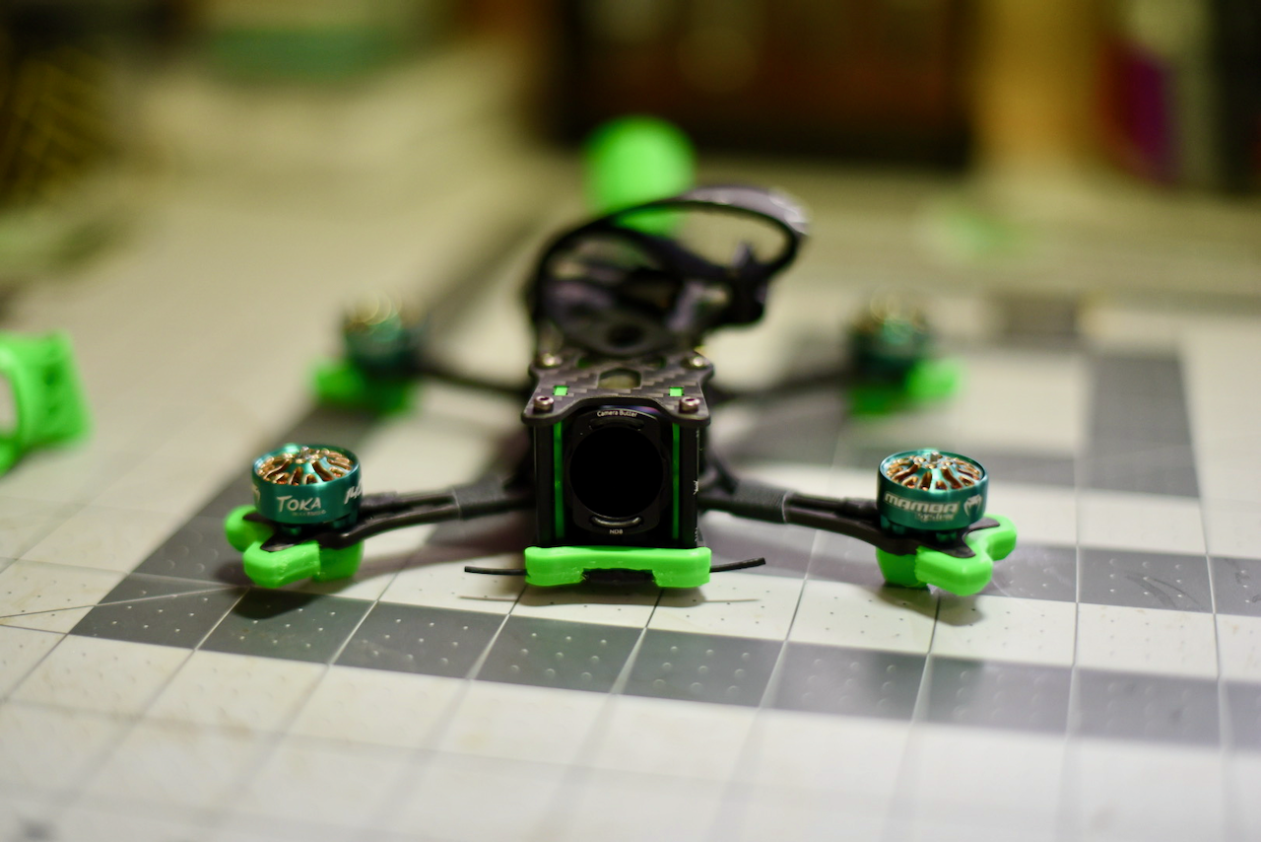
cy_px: 421
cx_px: 630
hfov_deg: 39.6
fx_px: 1752
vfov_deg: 27.0
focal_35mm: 50
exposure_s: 1/800
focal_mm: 50
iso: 1250
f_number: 1.4
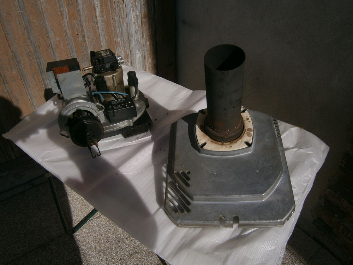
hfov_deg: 67.3
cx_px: 176
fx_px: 265
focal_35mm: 26
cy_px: 132
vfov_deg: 53.1
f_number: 8
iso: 80
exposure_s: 1/400
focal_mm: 4.7
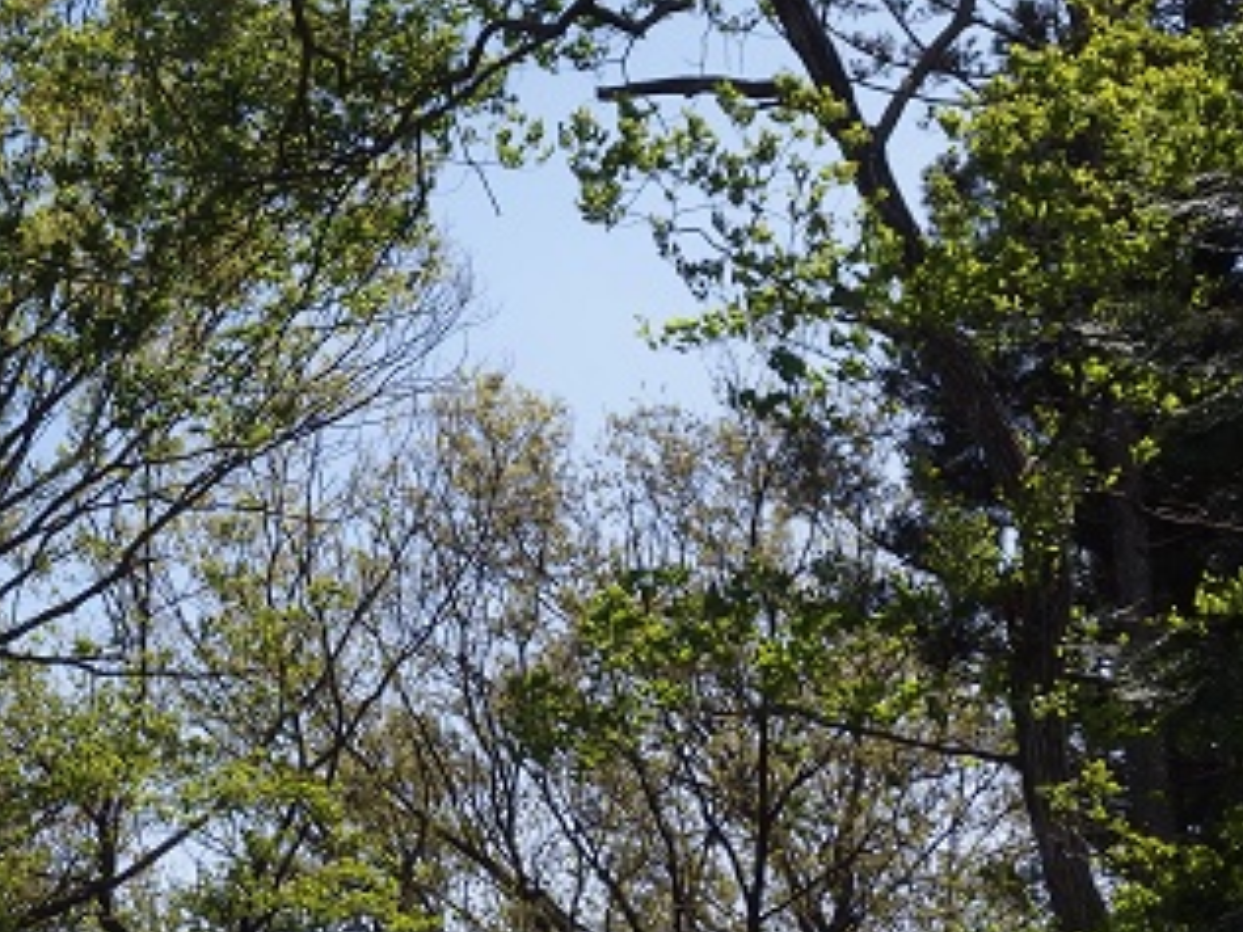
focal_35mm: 117
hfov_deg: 16.6
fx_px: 4201
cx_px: 90
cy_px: 458
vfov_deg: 12.7
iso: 100
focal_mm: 11.1
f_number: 5
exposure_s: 1/800
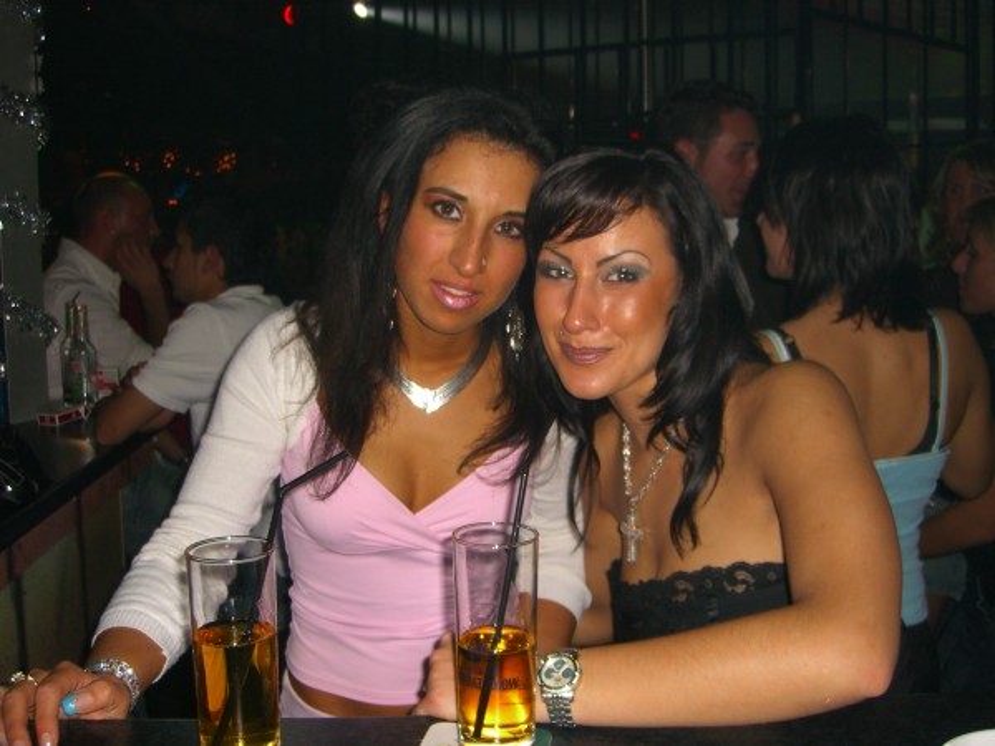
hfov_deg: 49.0
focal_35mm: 38
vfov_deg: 37.7
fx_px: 1092
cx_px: 498
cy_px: 373
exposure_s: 1/60
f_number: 2.8
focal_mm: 7.9
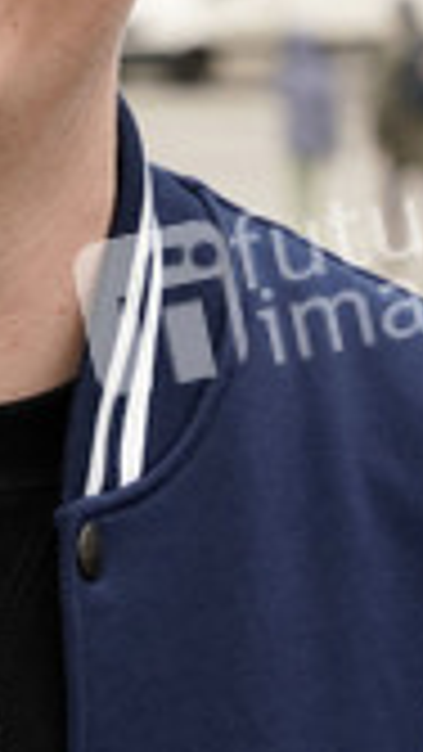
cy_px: 63
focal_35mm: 211
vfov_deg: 10.2
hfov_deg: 5.7
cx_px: -104
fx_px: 4205
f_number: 8
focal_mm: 84
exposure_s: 1/250
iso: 500
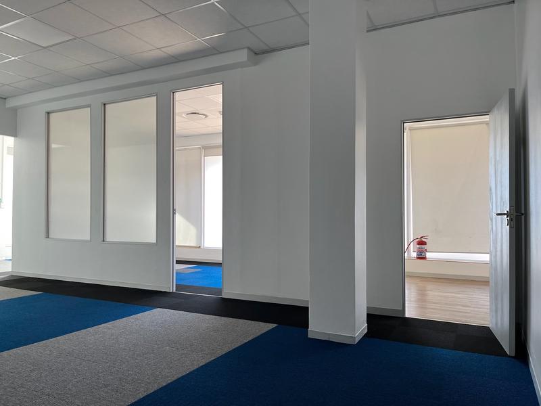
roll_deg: -0.1
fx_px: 406
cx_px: 270
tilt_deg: +1.1
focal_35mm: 26
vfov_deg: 53.1
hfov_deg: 67.3
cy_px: 203
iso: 100
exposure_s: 1/121
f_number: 1.6
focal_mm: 5.1
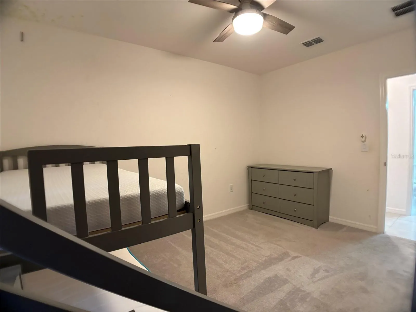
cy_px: 156
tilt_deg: -3.7
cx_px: 208
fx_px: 312
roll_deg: +0.8
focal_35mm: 26
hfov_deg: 67.3
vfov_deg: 53.1
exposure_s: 1/60
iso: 320
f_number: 1.6
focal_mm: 5.96
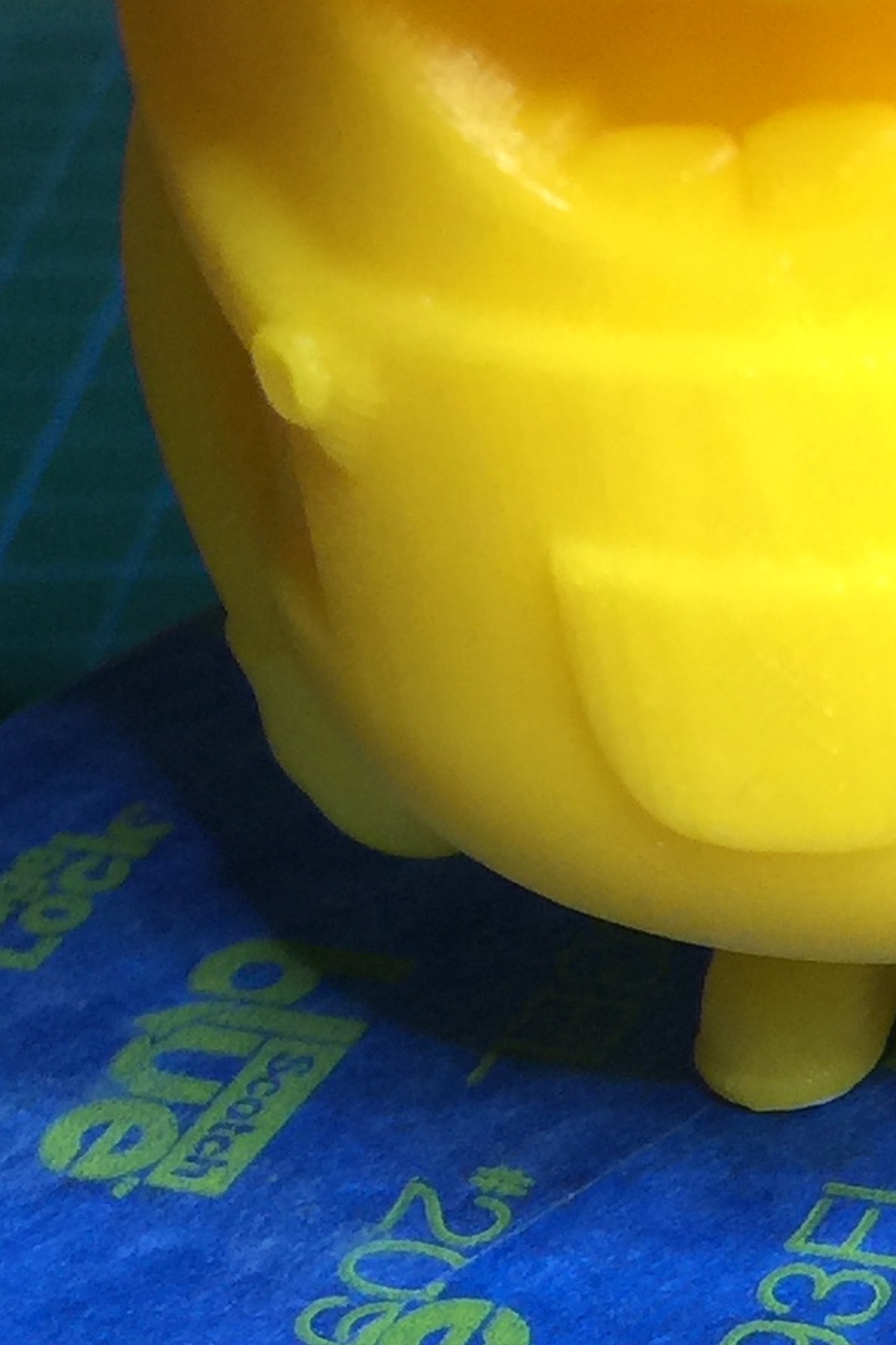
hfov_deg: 12.1
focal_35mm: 111
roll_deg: +4.5
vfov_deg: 17.9
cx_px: 1063
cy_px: 1387
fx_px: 4145
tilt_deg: -37.6
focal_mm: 4.15
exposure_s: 1/15
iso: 40
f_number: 2.2
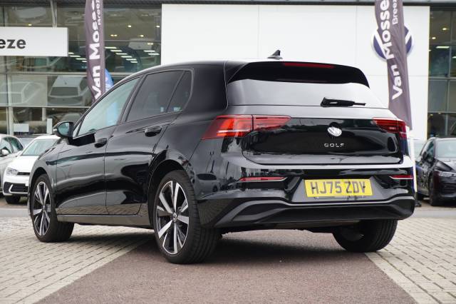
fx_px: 911
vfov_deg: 18.9
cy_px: 152
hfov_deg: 28.1
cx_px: 228
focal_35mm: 72
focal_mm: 48
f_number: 5.6
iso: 250
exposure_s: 1/80
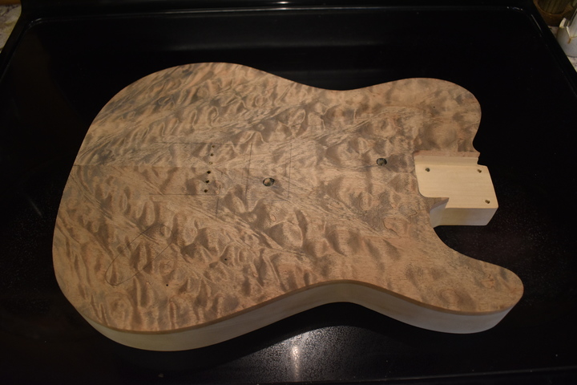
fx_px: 505
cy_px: 192
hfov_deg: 59.5
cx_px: 288
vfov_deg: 41.7
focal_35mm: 32
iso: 900
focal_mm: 21
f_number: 3.8
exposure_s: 1/30
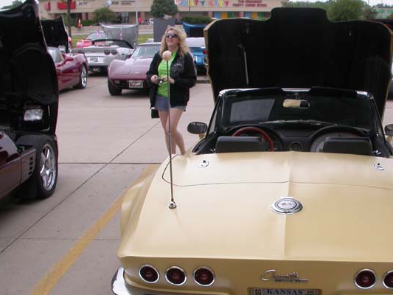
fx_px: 647
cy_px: 187
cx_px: 288
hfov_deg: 33.2
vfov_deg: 25.6
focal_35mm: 57
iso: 100
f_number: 5.3
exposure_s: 1/212
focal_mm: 7.85
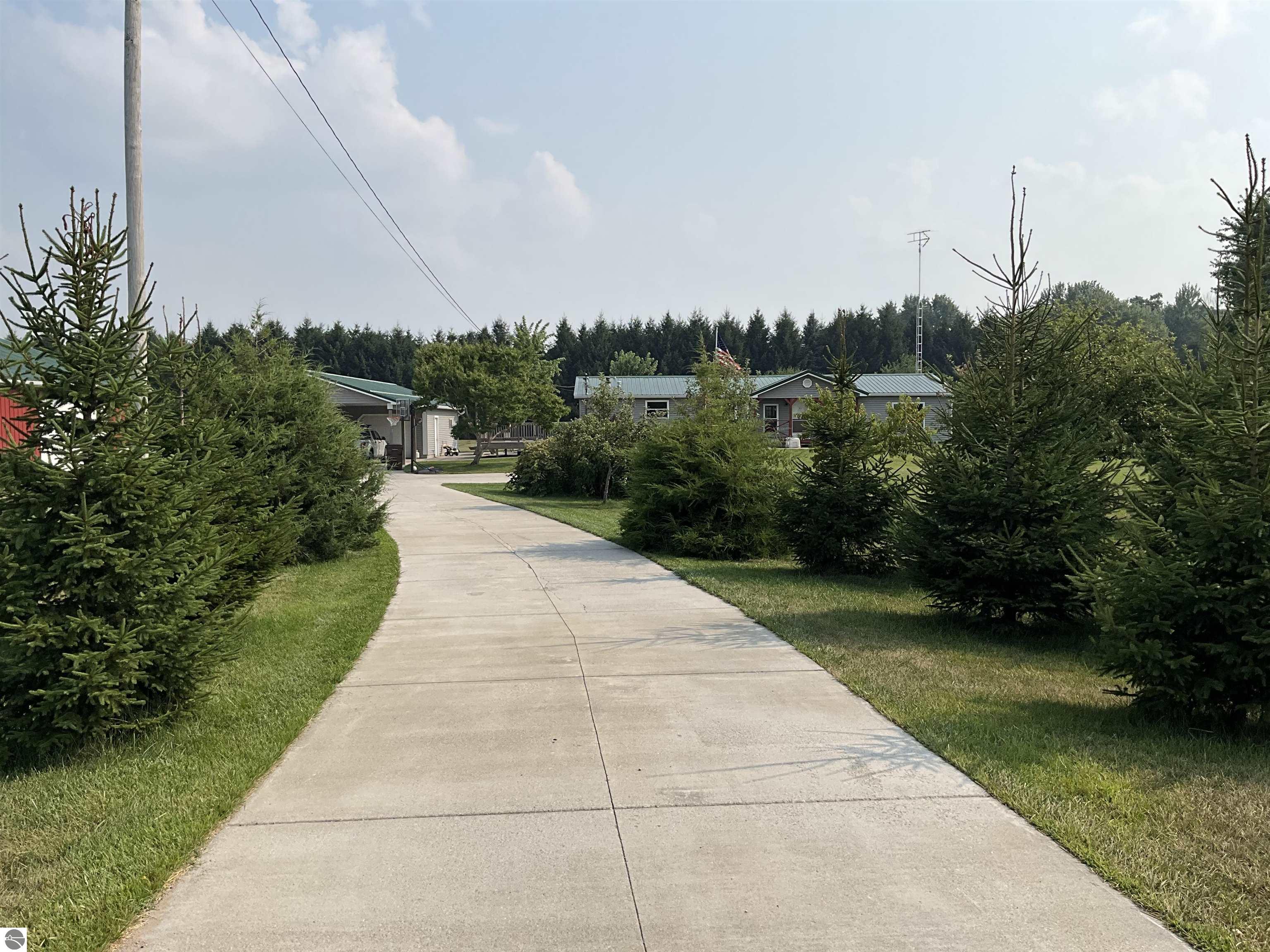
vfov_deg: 48.2
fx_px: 1064
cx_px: 635
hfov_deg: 61.7
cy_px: 476
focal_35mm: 29
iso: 25
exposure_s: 1/3125
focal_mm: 3
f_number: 1.8
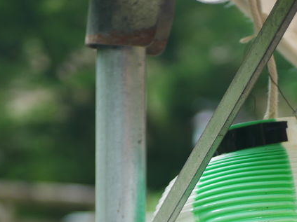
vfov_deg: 10.3
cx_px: 201
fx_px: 1218
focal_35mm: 142
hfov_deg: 13.9
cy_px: 276
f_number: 1.7
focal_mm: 25
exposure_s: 1/400
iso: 200
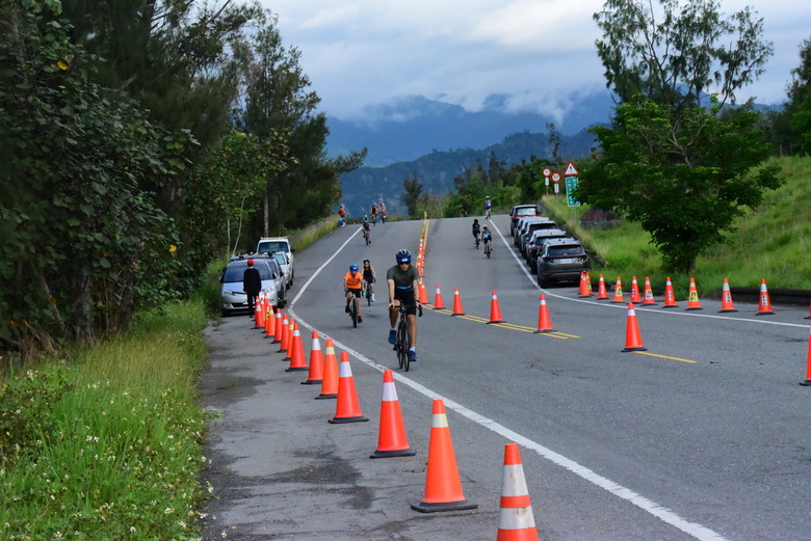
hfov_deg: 20.0
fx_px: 2299
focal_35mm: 102
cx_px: 406
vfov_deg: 13.4
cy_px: 270
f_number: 16
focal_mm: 102
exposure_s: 1/4000
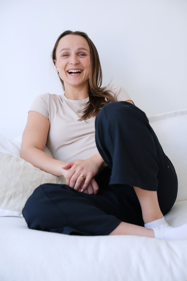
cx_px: 94
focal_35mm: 73
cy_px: 140
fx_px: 569
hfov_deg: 18.7
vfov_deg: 27.7
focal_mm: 73
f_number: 4
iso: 5000
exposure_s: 1/2000
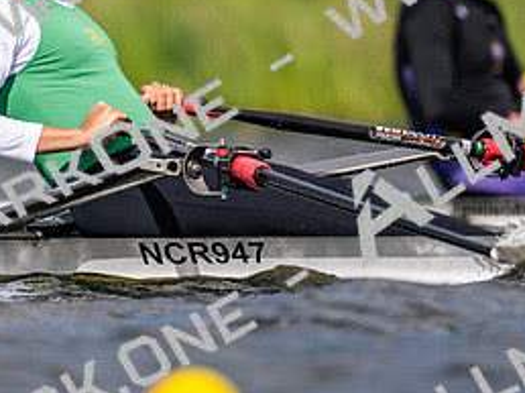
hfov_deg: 1.0
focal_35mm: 1947
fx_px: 29502
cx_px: 177
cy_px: 73
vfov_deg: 0.8
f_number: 4
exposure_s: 1/2500
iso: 160
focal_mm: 600
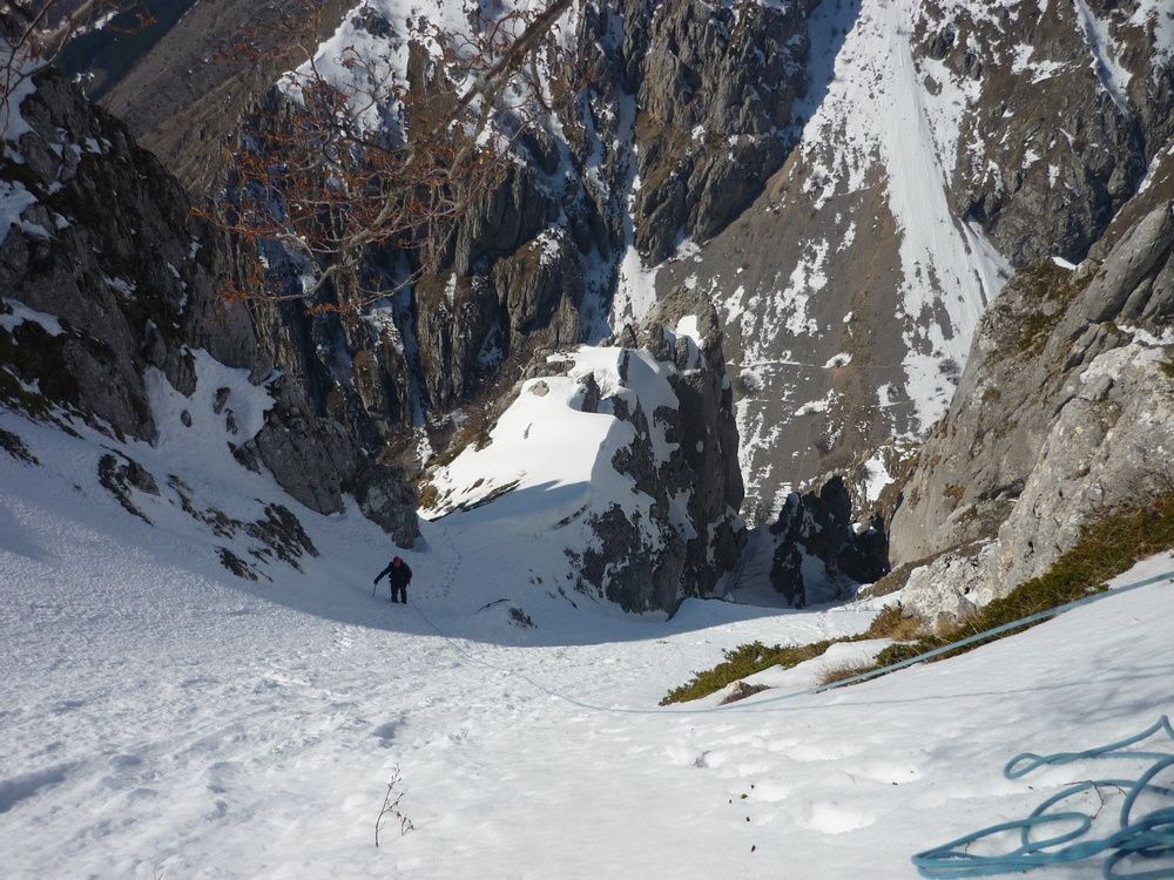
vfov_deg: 42.9
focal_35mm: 33
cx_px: 587
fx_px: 1119
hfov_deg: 55.4
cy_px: 440
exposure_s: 1/500
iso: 100
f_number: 8
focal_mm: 5.5
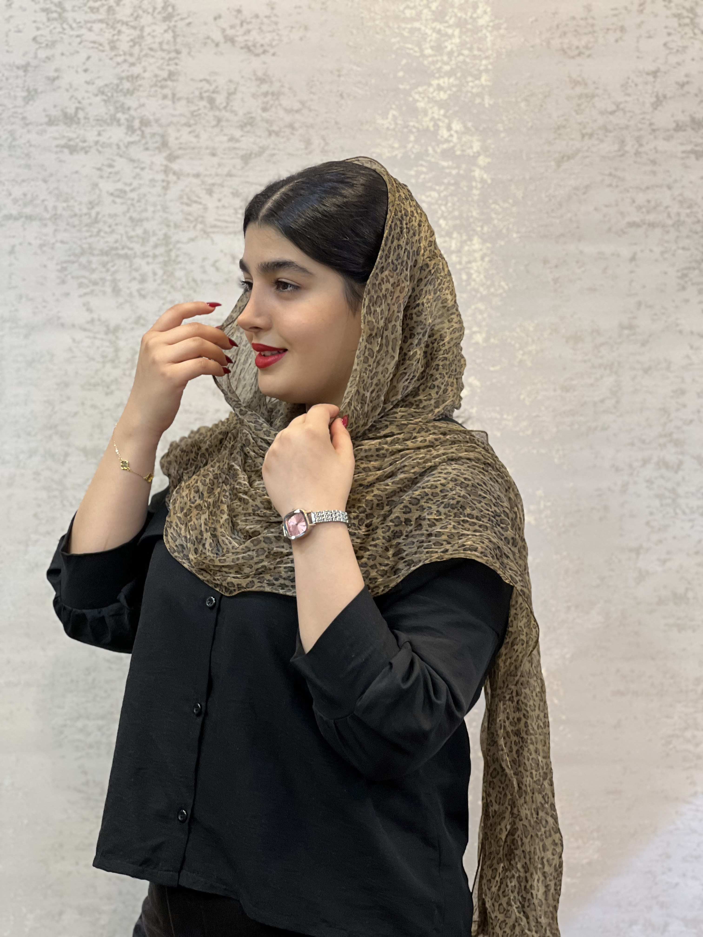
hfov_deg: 19.1
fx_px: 2085
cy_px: 468
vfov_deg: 25.3
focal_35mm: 77
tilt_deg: -4.6
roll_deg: -0.3
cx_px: 352
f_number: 2.8
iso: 160
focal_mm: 9
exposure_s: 1/33
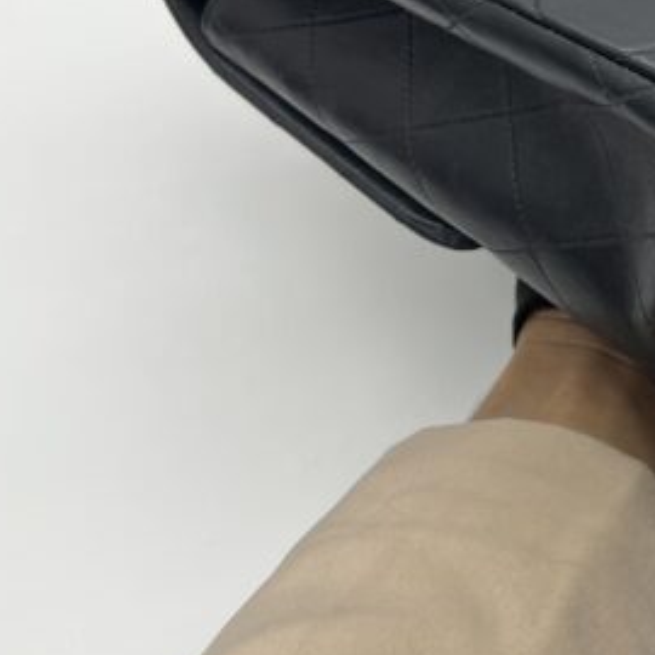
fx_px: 1862
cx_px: 822
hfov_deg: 18.7
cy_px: 27
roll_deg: +5.3
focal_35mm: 87
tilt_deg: -44.3
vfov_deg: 19.5
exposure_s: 1/100
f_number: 1.5
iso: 40
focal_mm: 5.7
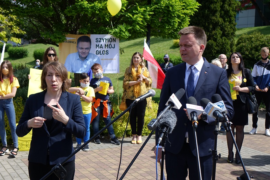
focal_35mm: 49
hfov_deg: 40.4
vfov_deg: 27.5
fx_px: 367
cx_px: 135
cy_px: 90
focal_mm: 17.83
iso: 125
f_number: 2.8
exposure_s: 1/1250
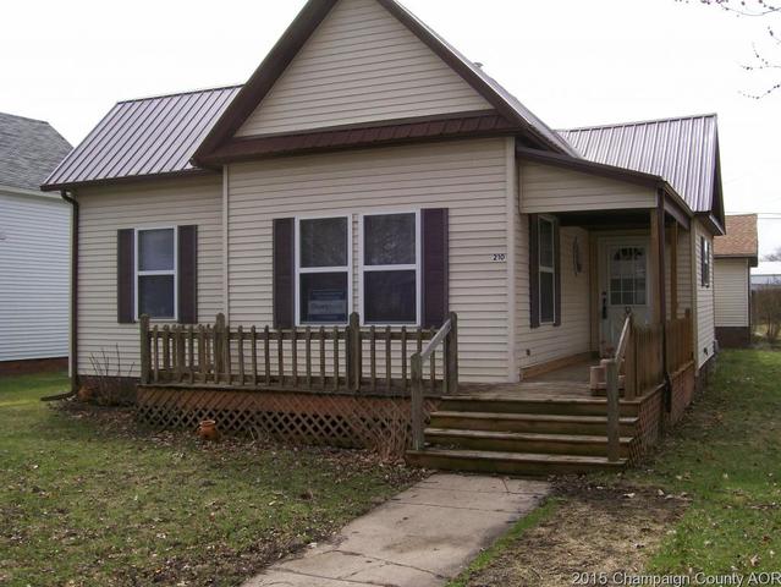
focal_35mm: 36
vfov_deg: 39.7
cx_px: 390
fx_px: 813
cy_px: 294
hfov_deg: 51.3
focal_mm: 6
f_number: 4.8
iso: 80
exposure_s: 1/467
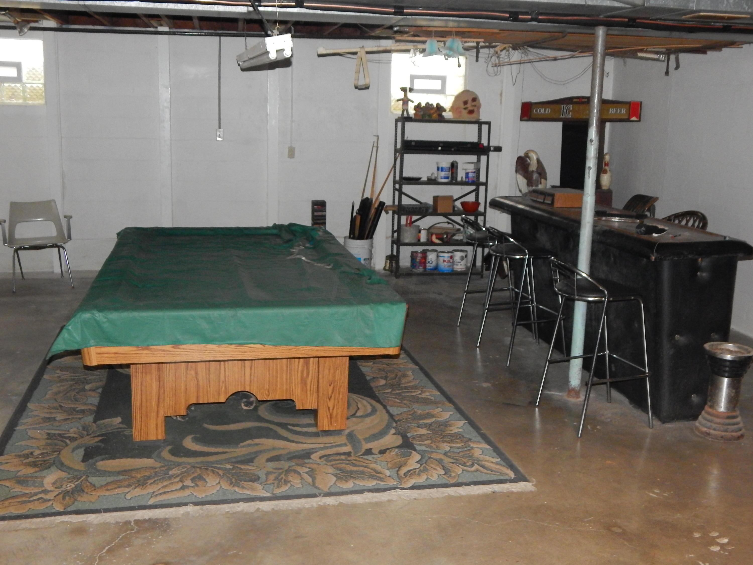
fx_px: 827
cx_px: 376
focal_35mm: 38
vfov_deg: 37.7
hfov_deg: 49.0
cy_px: 282
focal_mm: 6.8
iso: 640
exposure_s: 1/30
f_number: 3.4
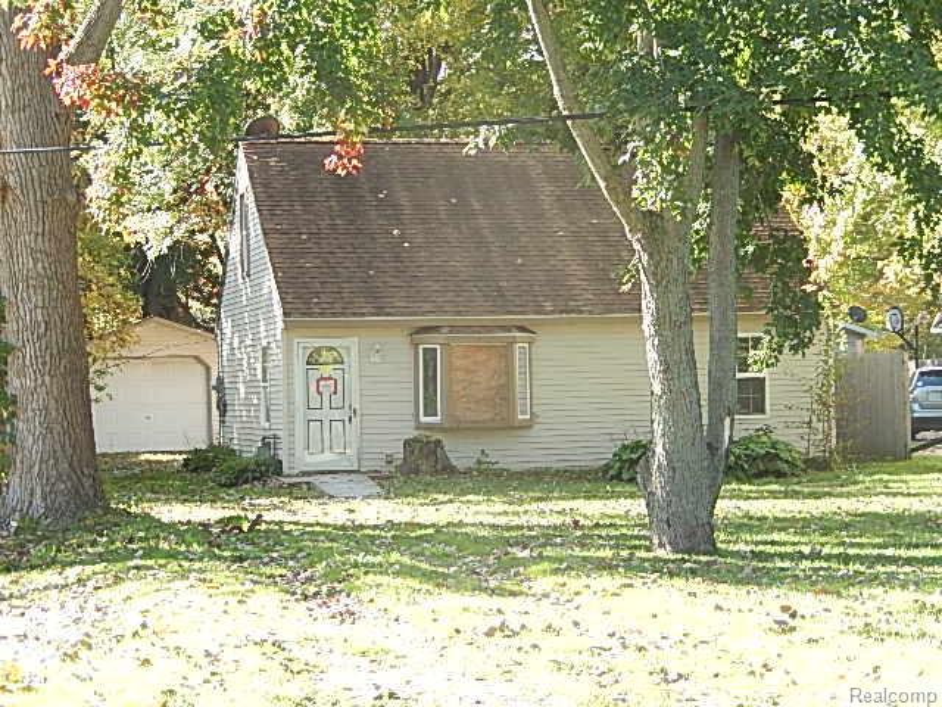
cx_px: 471
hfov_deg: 20.7
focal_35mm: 95
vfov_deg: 15.6
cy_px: 354
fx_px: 2585
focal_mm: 17
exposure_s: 1/80
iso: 180
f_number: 5.2
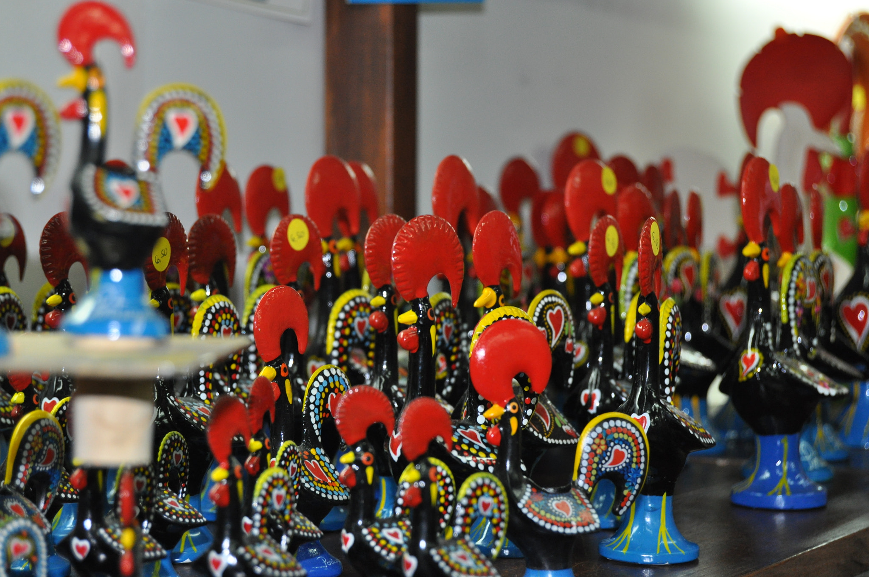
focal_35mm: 82
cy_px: 288
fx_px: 1989
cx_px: 434
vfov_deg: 16.5
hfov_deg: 24.6
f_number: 5.6
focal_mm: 55
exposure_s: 1/60
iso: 800
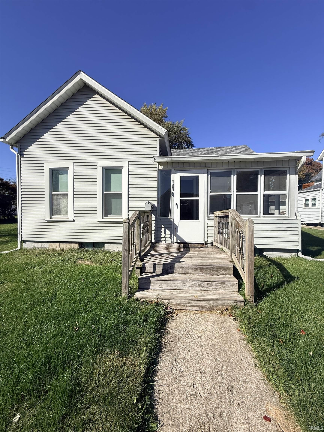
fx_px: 175
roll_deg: +1.1
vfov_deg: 102.1
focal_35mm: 14
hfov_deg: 85.7
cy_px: 216
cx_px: 162
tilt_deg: +1.0
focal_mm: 2.22
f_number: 2.2
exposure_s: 1/2976
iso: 50
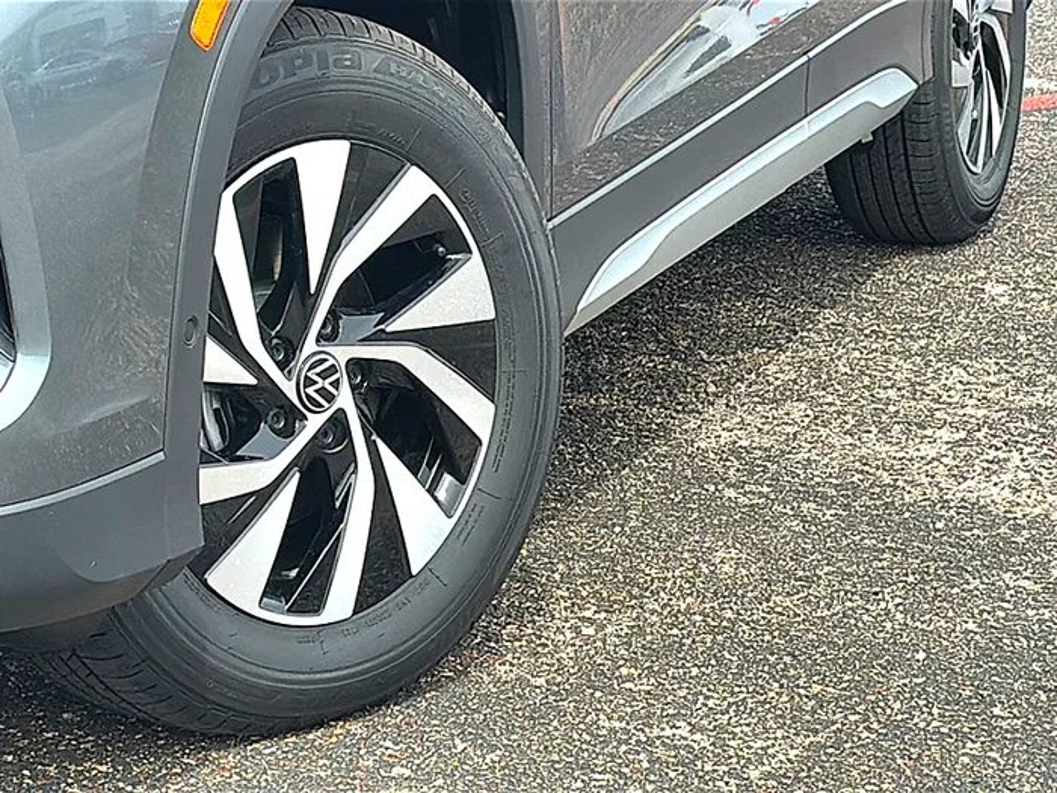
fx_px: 3054
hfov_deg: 19.6
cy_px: 396
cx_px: 528
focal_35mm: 100
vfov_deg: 14.8
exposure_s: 1/2545
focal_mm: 6.86
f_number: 1.78
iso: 100
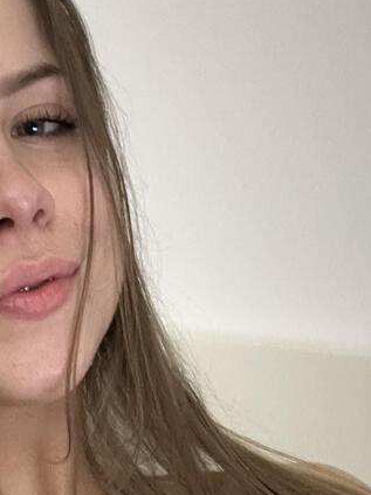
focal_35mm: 71
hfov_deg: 19.7
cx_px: -48
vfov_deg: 26.8
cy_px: 412
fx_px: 1015
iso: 640
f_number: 1.9
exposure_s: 1/17
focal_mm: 2.69
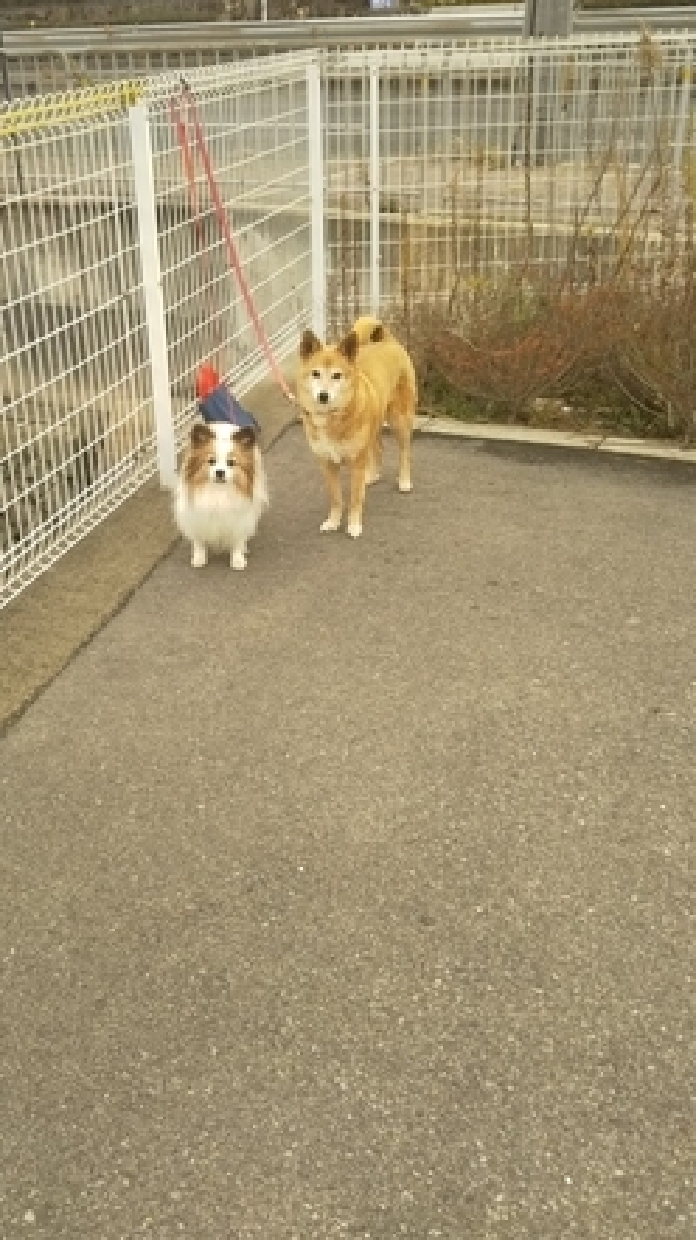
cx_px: 240
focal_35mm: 37
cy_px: 584
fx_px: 1216
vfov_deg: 54.0
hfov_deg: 31.7
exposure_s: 1/218
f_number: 2.2
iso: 40
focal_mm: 4
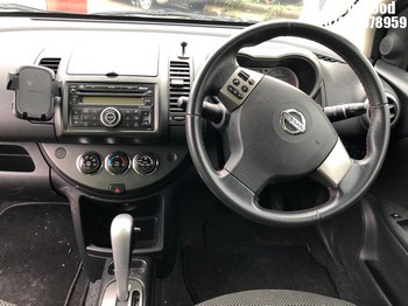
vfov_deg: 49.7
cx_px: 204
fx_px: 330
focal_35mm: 28
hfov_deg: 63.5
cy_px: 153
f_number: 1.8
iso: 40
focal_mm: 4
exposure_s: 1/24
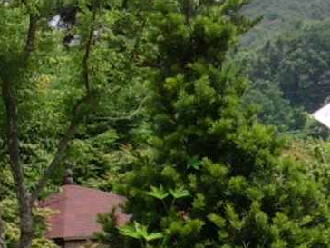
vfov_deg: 7.2
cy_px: 511
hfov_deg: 9.8
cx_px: 409
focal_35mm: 198
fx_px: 1888
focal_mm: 6.7
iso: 70
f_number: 5.8
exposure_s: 1/332
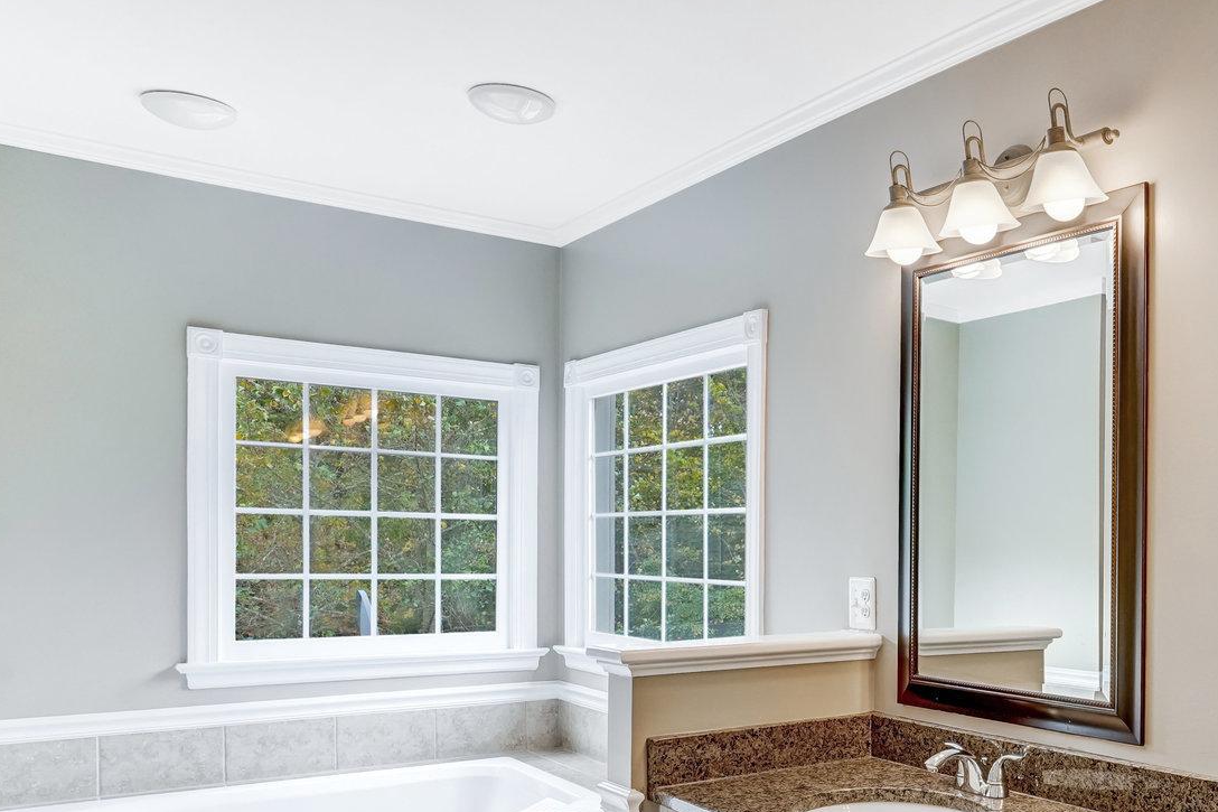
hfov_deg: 53.0
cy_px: 558
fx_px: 1082
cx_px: 1047
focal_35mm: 32
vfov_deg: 40.5
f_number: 8
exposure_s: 1/40
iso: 1250
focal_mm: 17
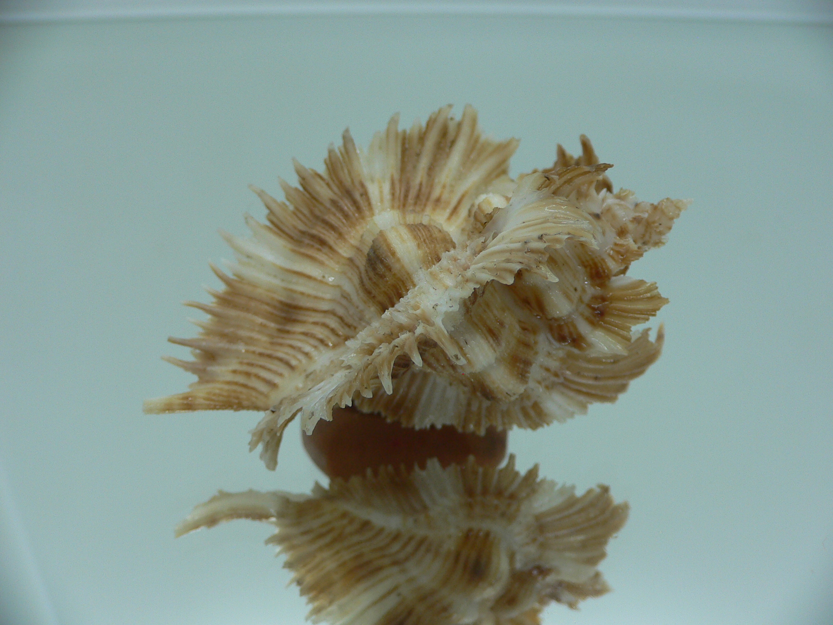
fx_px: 842
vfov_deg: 40.7
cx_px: 416
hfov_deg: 52.6
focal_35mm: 35
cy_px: 312
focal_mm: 4.6
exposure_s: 1/60
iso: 80
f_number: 2.8
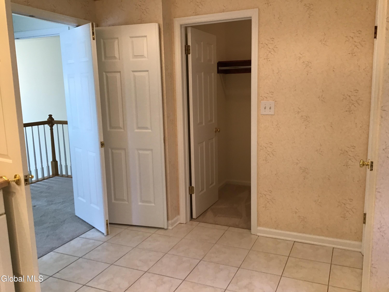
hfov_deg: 58.4
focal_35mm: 31
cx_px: 194
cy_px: 146
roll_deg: +0.2
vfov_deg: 45.4
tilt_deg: -9.4
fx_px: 348
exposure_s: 1/33
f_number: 2.4
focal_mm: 3.3
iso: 25
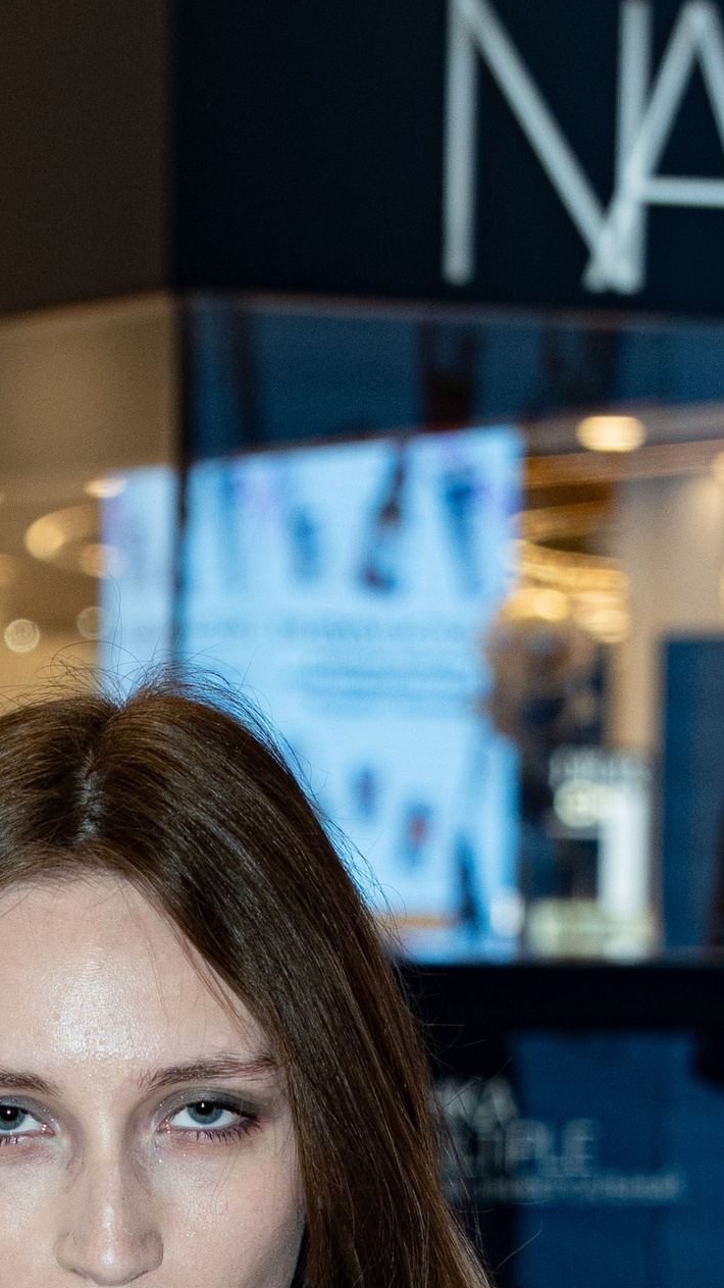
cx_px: 229
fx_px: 7341
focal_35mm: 215
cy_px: 1621
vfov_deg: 9.9
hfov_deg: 5.6
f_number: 3.5
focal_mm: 45
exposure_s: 1/320
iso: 400
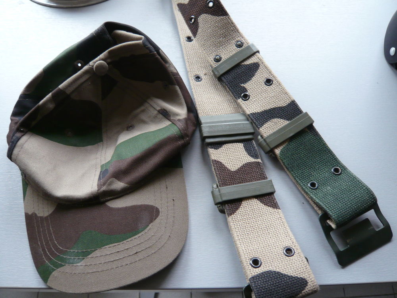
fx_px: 321
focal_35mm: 28
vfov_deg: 49.7
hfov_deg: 63.4
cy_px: 149
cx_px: 198
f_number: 2.8
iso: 160
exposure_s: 1/30
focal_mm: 4.6
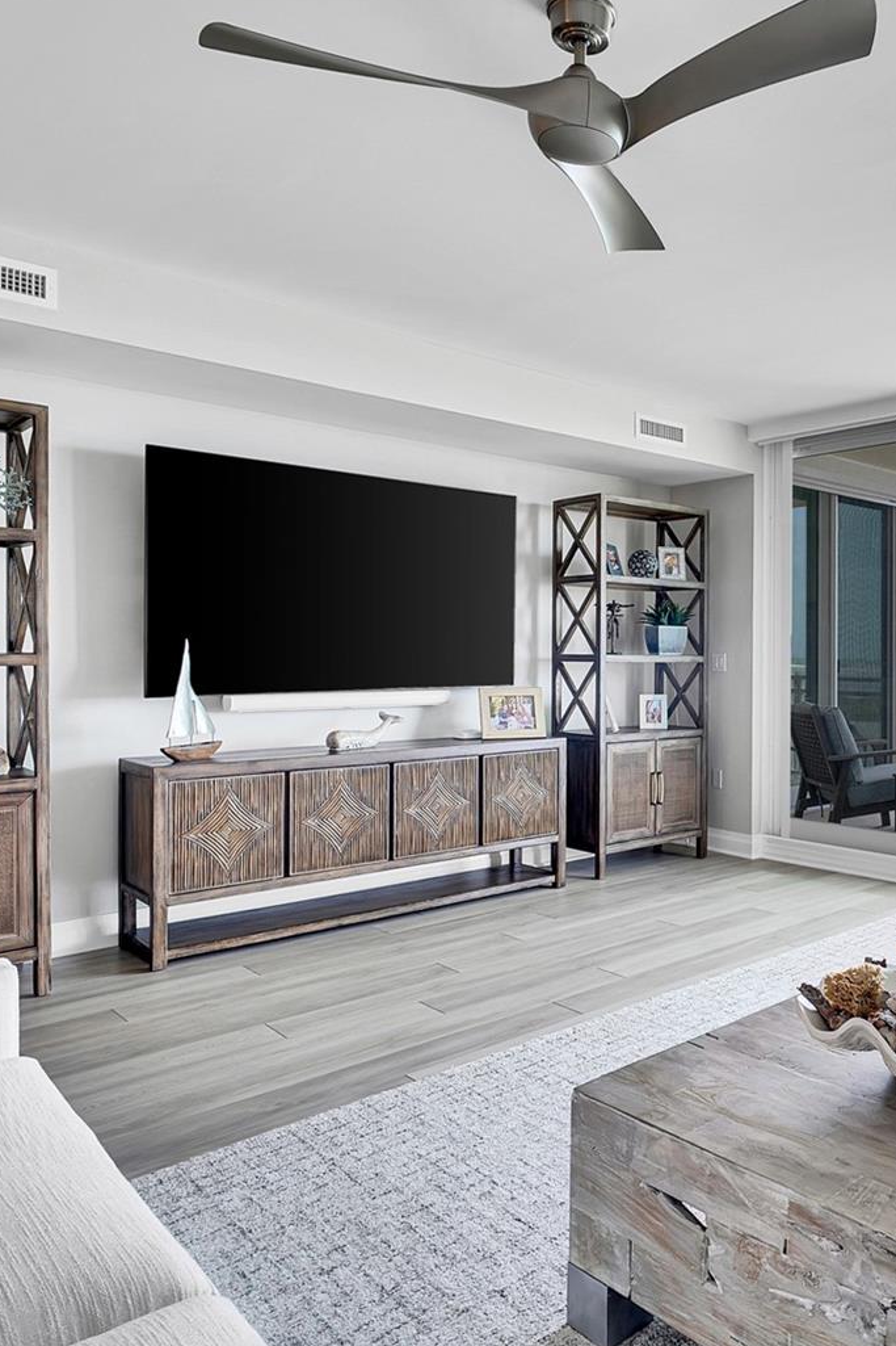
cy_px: 651
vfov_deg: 71.5
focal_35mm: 25
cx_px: 737
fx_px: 934
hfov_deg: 47.9
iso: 200
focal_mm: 16
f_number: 9
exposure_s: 1/20
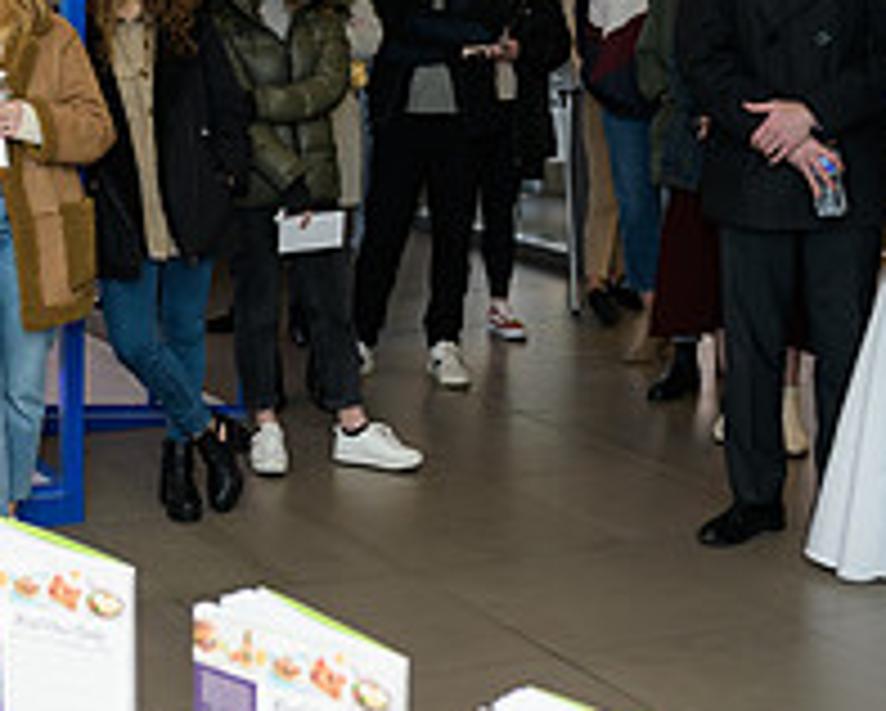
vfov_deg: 18.9
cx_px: -9
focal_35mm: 80
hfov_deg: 22.8
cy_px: 97
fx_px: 2100
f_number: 3.2
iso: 200
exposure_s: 1/125
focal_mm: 29
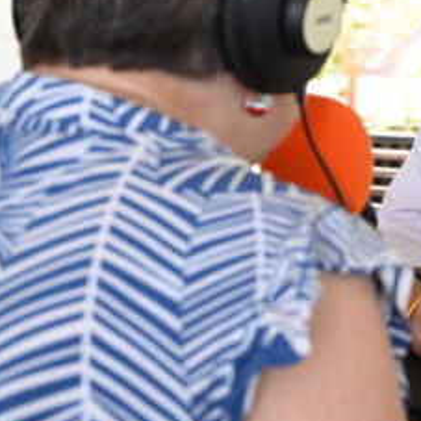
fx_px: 1362
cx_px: 610
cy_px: 33
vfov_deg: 17.3
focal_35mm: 99
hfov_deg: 16.2
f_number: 5
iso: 400
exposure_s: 1/100
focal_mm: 38
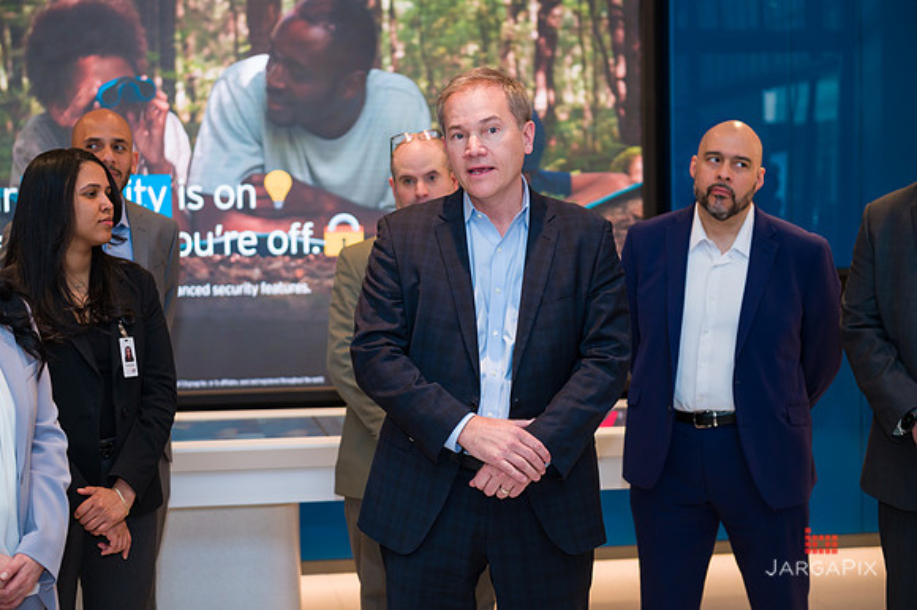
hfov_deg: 28.9
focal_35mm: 70
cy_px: 305
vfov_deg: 19.4
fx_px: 1782
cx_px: 458
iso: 800
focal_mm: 70
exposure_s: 1/200
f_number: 4
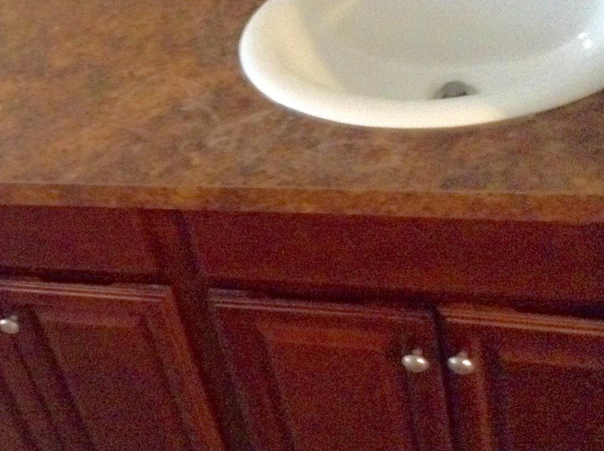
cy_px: 139
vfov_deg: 23.1
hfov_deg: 30.2
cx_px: 137
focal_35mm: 63
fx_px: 1098
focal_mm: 3.3
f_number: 2.4
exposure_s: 1/15
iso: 640
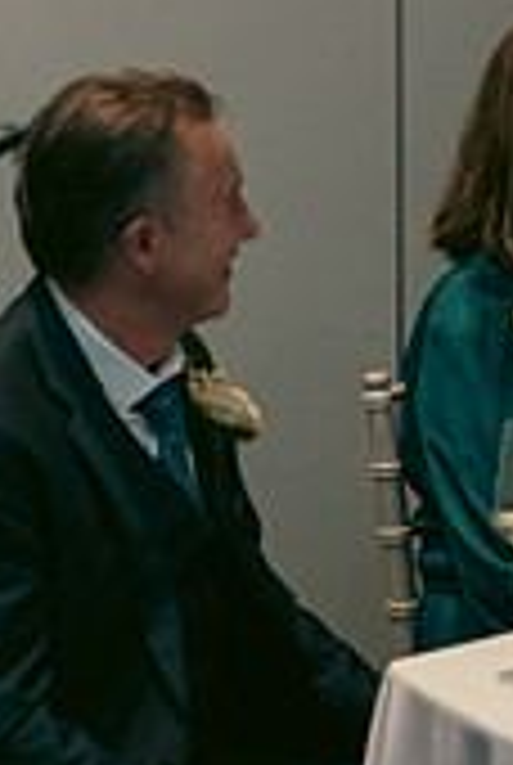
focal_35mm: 211
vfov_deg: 9.7
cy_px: 173
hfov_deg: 6.5
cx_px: 184
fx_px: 4492
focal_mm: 62
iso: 2000
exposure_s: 1/160
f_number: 3.5
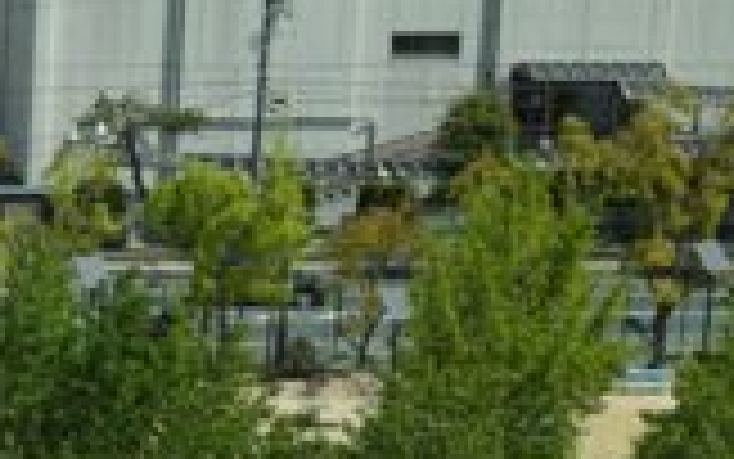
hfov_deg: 8.6
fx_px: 4502
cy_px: 457
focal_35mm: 225
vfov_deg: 5.8
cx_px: -919
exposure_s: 1/320
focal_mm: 30
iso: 100
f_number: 7.1
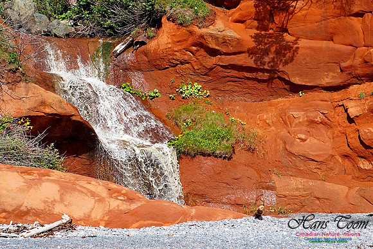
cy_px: 124
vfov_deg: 8.8
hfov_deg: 13.2
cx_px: 186
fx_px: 1617
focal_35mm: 156
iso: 1000
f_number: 13
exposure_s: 1/1000
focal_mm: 104
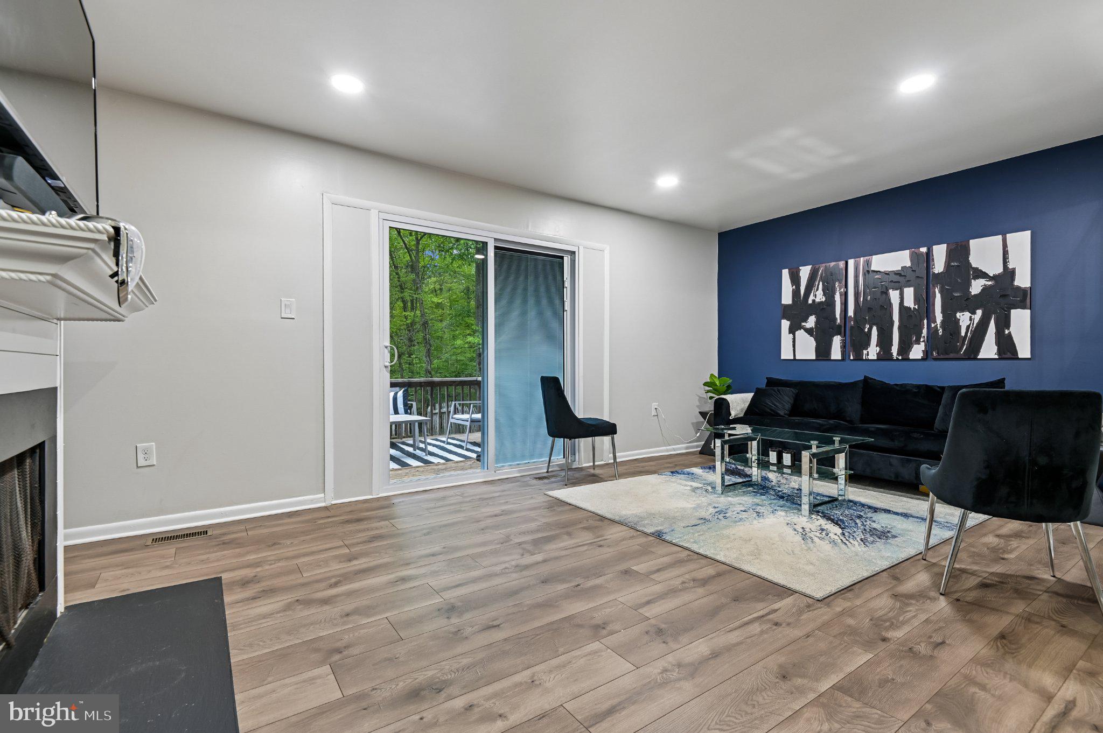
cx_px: 552
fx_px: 490
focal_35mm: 16
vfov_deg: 73.7
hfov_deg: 96.8
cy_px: 366
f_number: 8
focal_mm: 16
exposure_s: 1/1.67
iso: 100
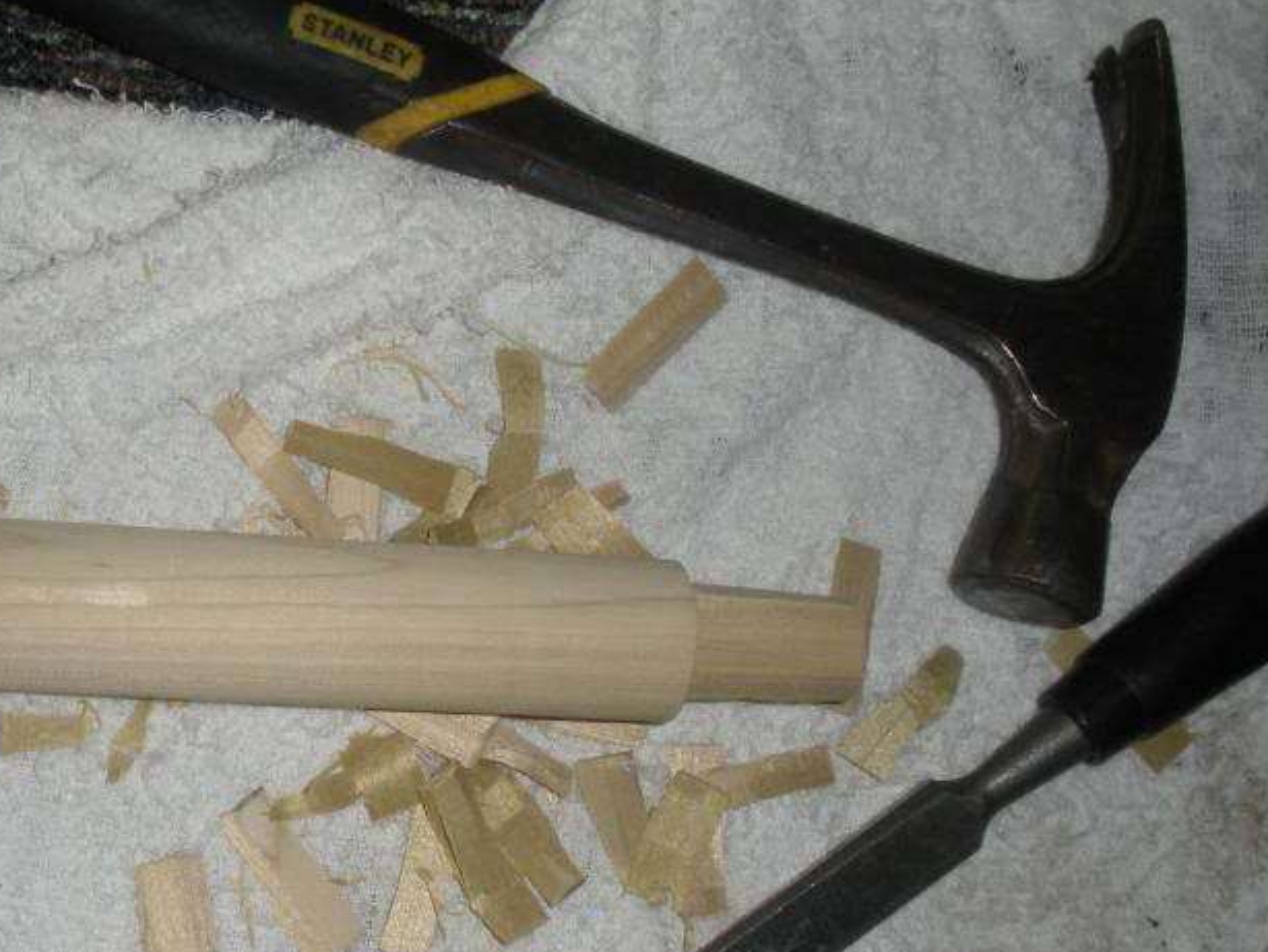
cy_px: 653
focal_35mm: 60
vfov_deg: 24.3
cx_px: 233
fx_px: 2199
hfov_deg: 31.3
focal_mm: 6.3
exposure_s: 1/60
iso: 64
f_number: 3.5
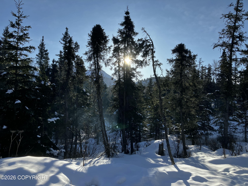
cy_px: 93
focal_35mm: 28
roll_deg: -1.1
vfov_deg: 49.7
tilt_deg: +5.2
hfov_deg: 63.4
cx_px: 124
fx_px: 201
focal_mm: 3.99
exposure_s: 1/2024
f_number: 1.8
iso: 32
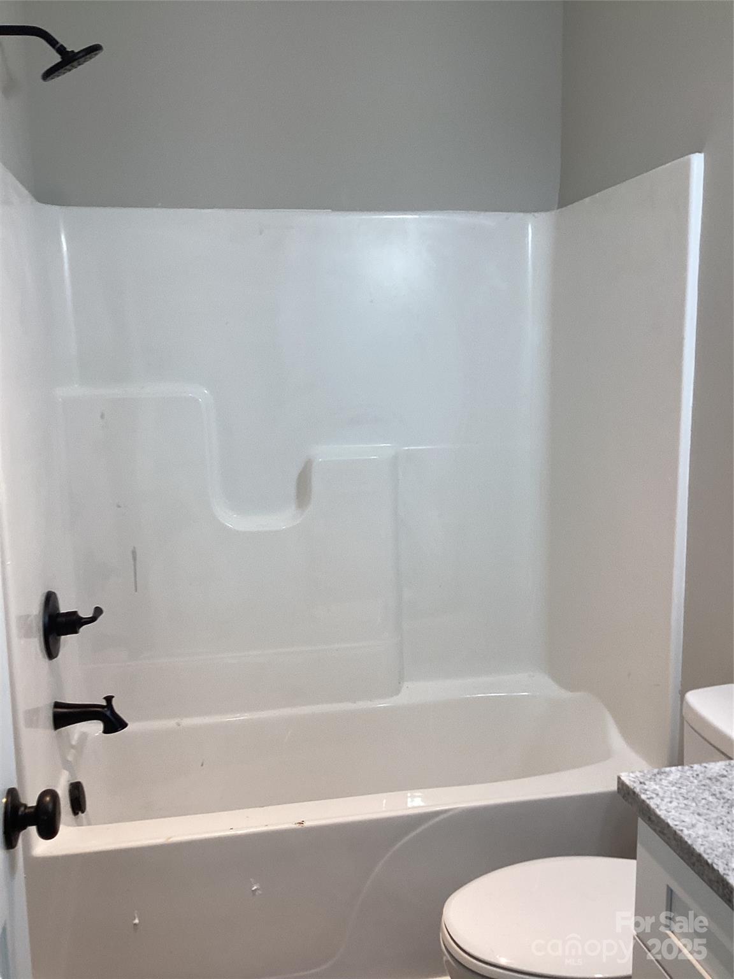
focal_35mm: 31
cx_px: 367
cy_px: 490
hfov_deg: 45.4
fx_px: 876
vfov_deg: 58.4
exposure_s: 1/50
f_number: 2.4
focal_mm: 3.3
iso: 50
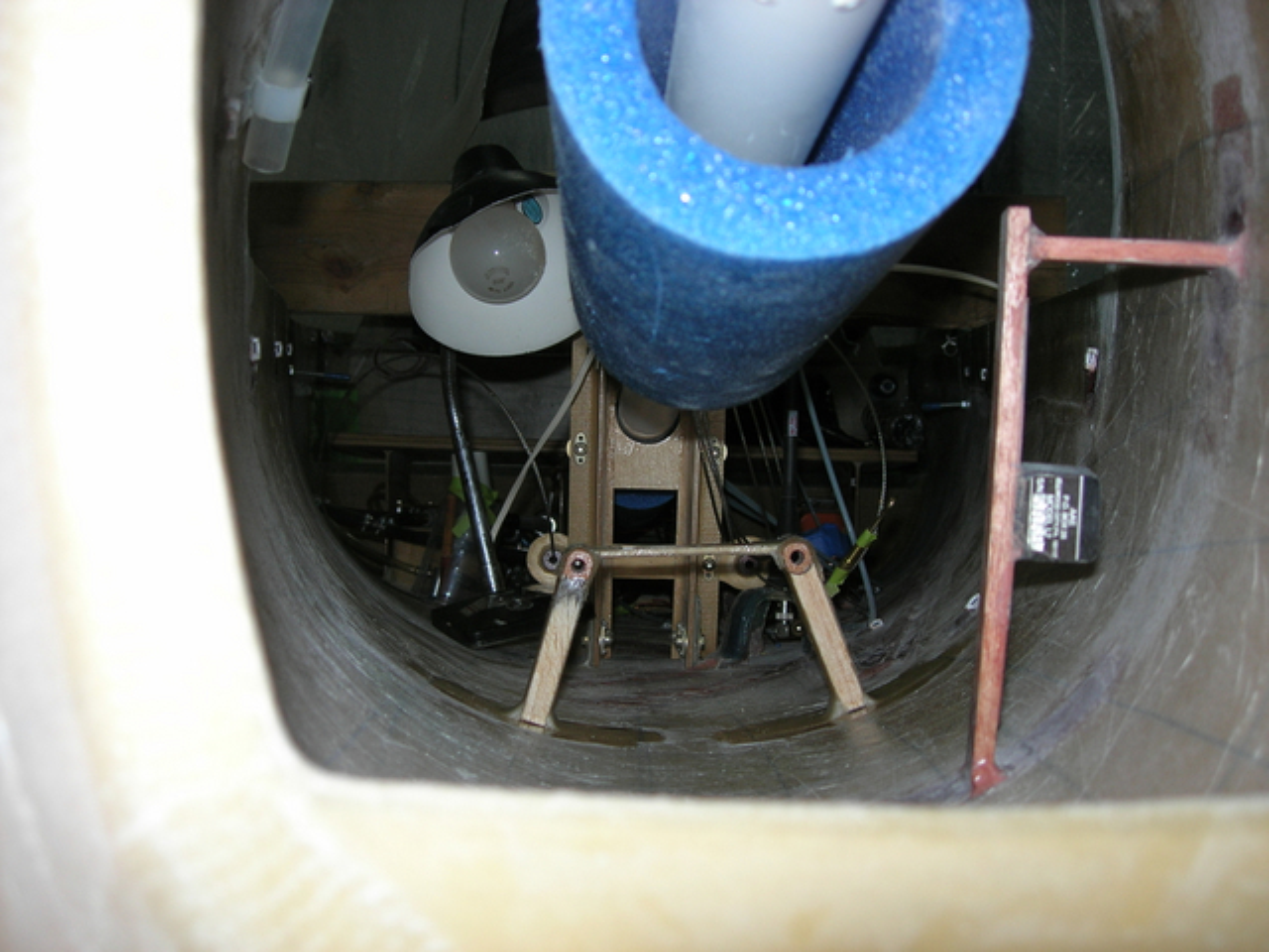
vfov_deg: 37.7
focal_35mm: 38
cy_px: 476
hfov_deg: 49.0
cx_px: 634
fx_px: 1393
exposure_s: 1/60.1
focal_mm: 7.8
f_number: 2.8
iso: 64
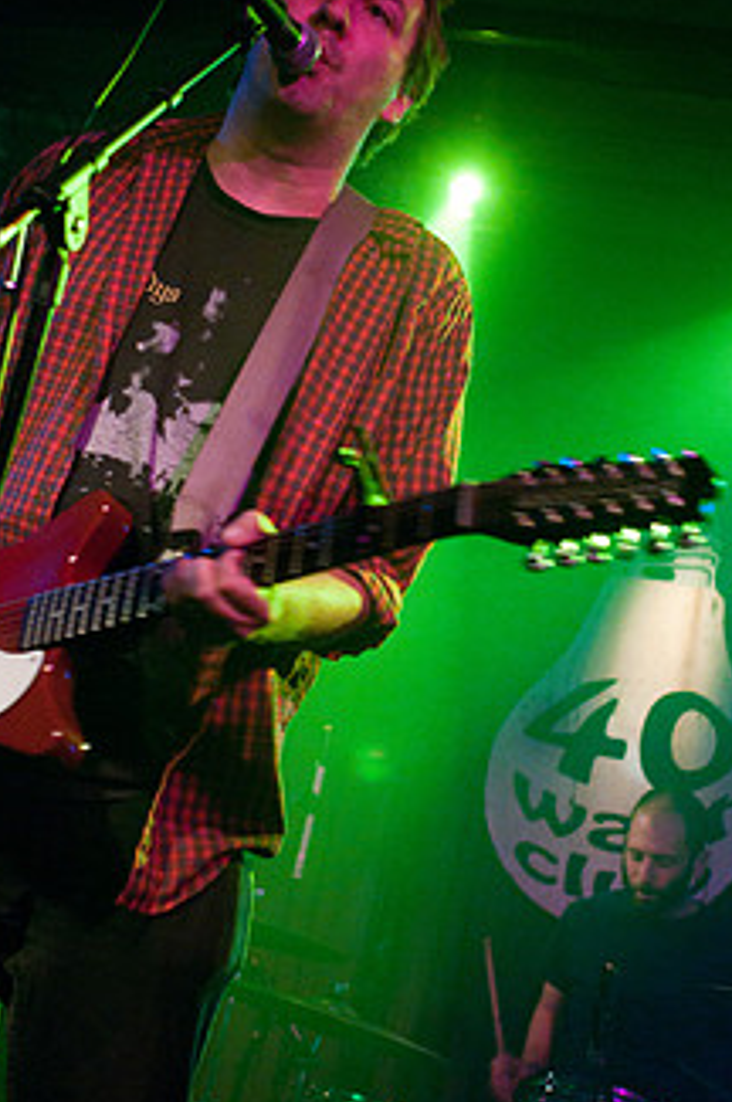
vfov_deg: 27.8
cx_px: 429
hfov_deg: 18.7
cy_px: 465
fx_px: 2222
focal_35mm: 73
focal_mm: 35
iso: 1250
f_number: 2.8
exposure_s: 1/40
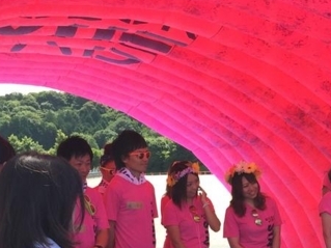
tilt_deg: -8.3
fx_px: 889
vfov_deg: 15.1
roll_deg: -1.5
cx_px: 306
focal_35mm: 93
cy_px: 323
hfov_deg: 20.6
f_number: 2.2
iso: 32
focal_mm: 4.15
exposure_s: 1/460
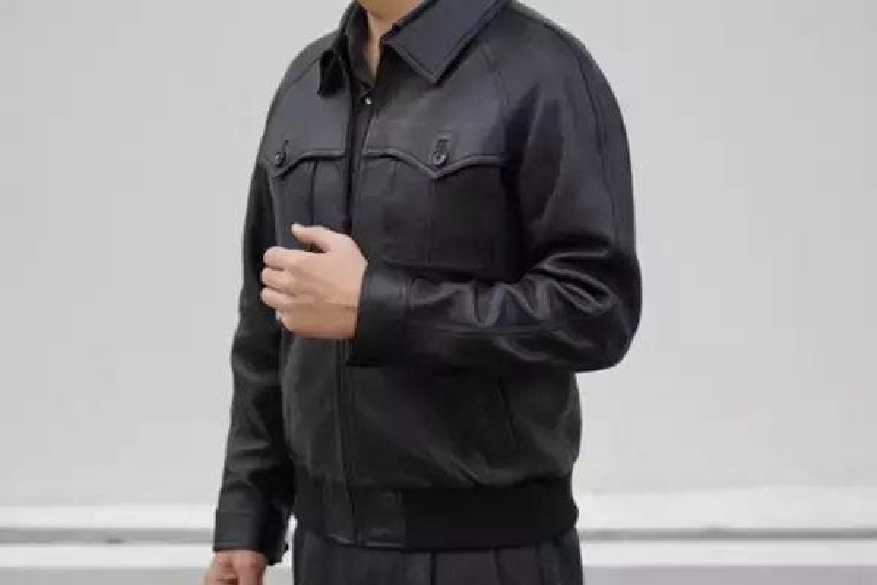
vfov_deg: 16.1
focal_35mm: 85
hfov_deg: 23.9
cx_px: 438
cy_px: 292
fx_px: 2071
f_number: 3.2
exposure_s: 1/400
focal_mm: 85
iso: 400
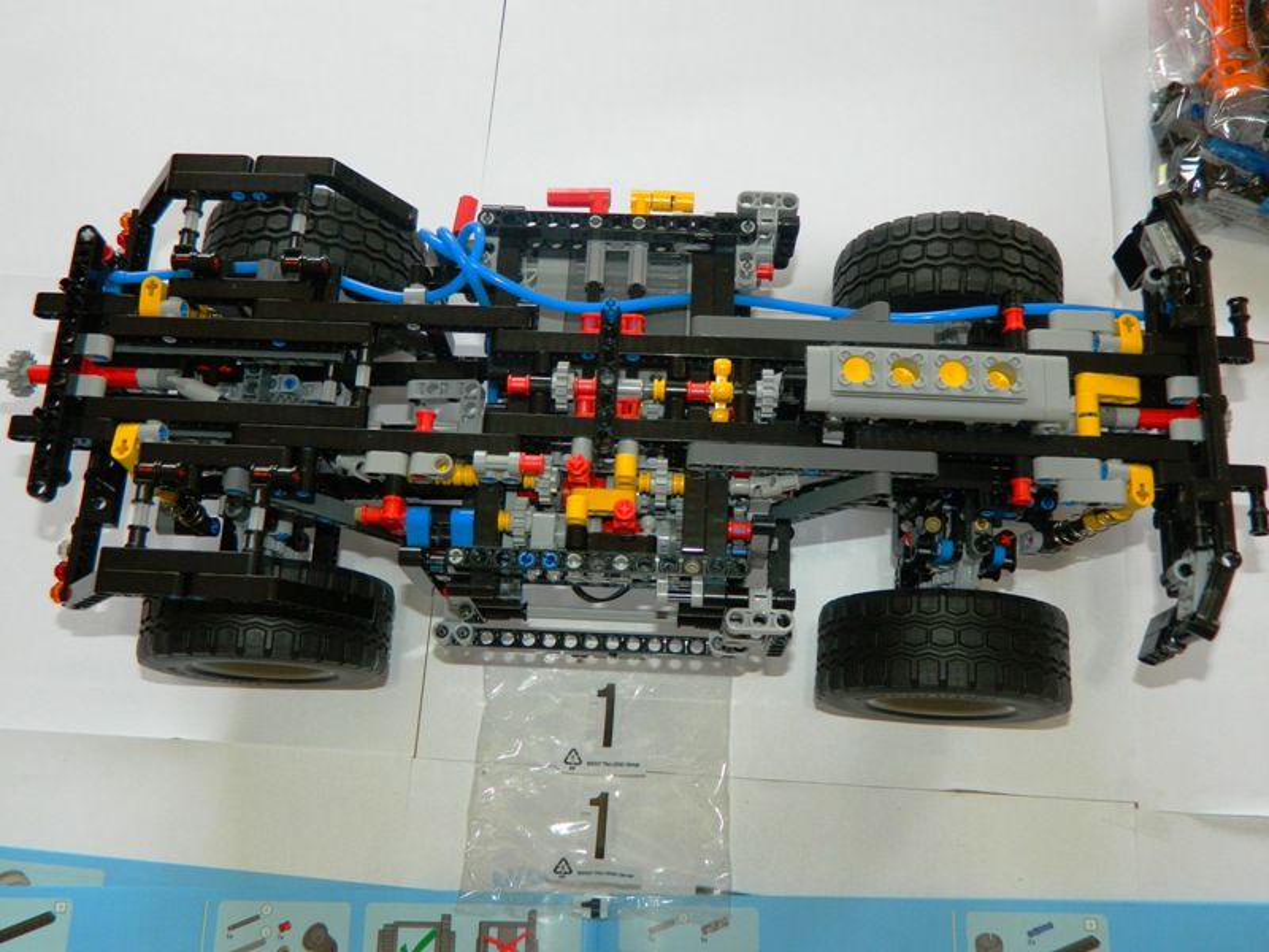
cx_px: 634
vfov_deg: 40.7
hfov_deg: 52.6
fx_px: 1283
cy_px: 476
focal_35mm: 35
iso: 200
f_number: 3.3
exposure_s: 1/40
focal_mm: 6.2
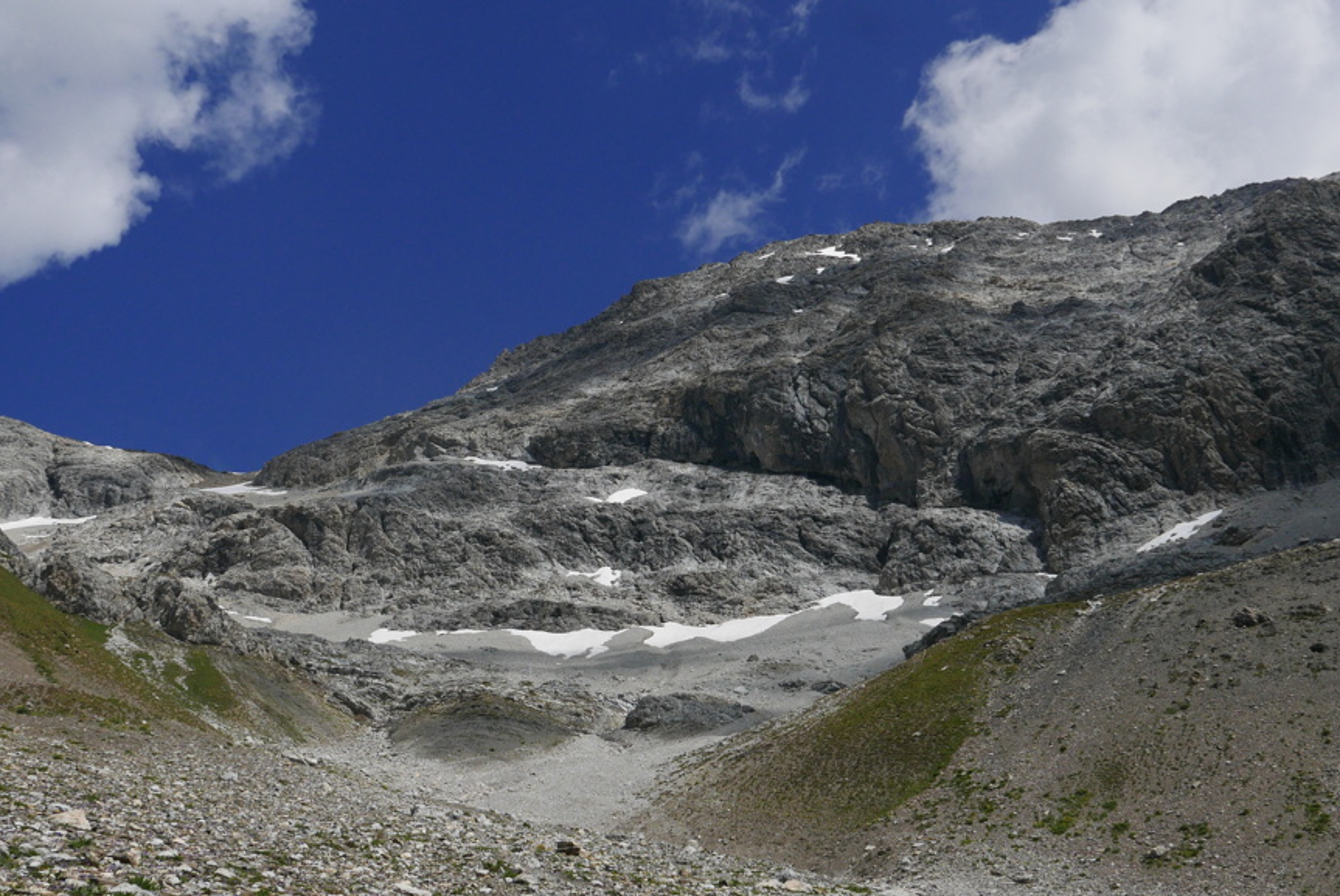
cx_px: 654
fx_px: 1602
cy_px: 460
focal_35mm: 43
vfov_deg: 31.2
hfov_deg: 45.4
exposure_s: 1/2000
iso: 200
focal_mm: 13.9
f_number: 5.6
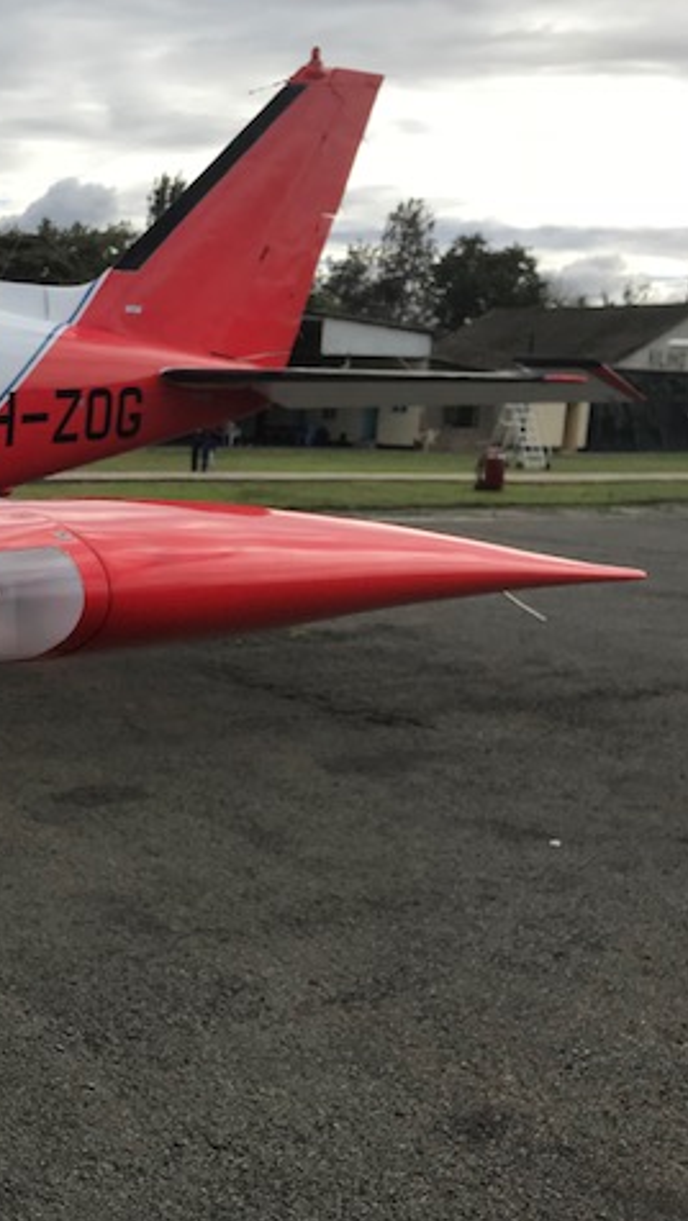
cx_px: -121
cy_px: 608
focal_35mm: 41
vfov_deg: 49.4
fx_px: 1329
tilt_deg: -8.5
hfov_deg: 26.1
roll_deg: -2.2
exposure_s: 1/2457
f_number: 1.8
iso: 20
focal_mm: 3.99
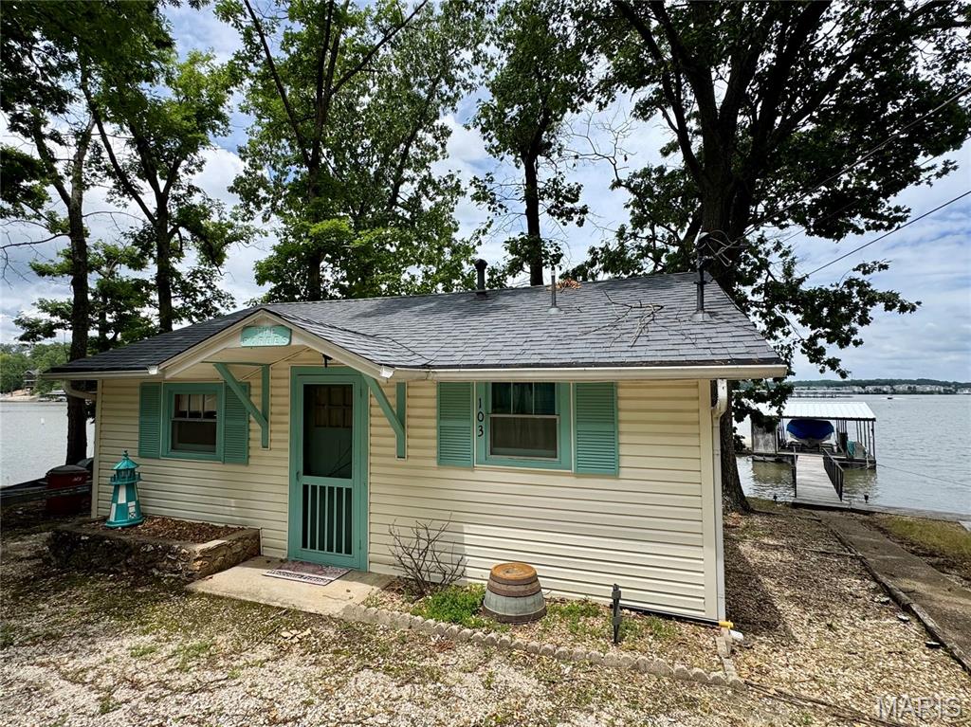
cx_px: 486
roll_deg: -0.2
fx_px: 393
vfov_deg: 85.6
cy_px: 364
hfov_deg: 102.1
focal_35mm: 14
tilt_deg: +2.8
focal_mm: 2.22
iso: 50
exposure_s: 1/1370
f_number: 2.2
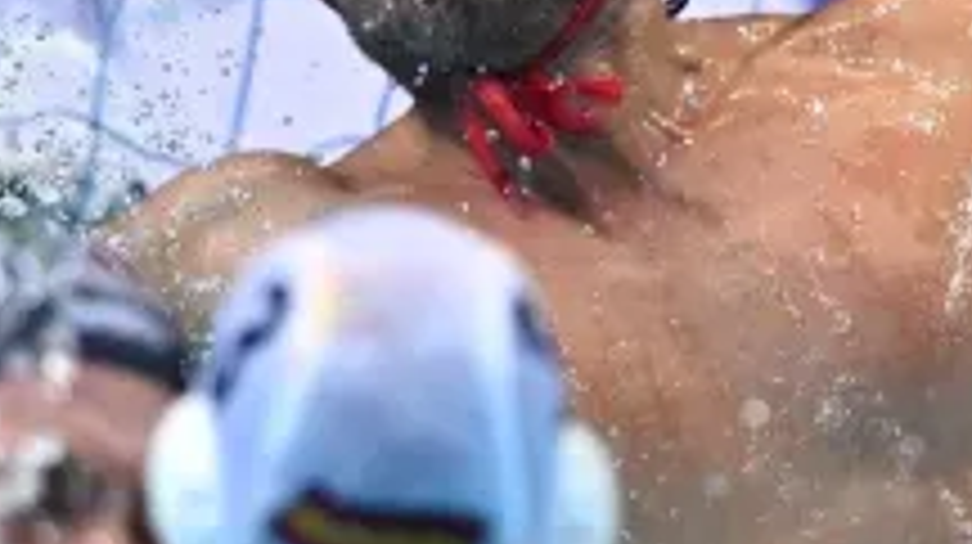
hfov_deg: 1.5
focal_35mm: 1476
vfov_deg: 0.8
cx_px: 126
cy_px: 407
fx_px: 38004
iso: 4000
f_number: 4
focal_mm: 400
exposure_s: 1/3200
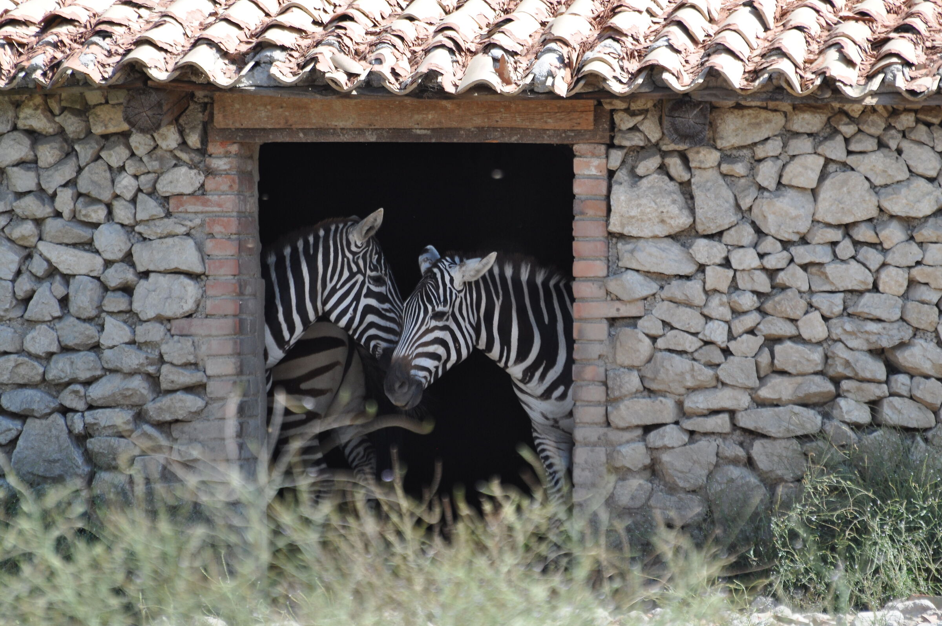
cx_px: 471
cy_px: 313
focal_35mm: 450
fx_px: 11761
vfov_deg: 3.0
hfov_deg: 4.6
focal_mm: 300
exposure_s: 1/500
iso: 360
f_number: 5.6
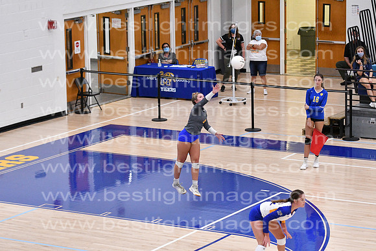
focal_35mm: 135
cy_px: 126
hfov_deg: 15.2
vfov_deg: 10.2
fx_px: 1410
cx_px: 188
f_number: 3.2
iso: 6400
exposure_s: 1/1000
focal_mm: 90
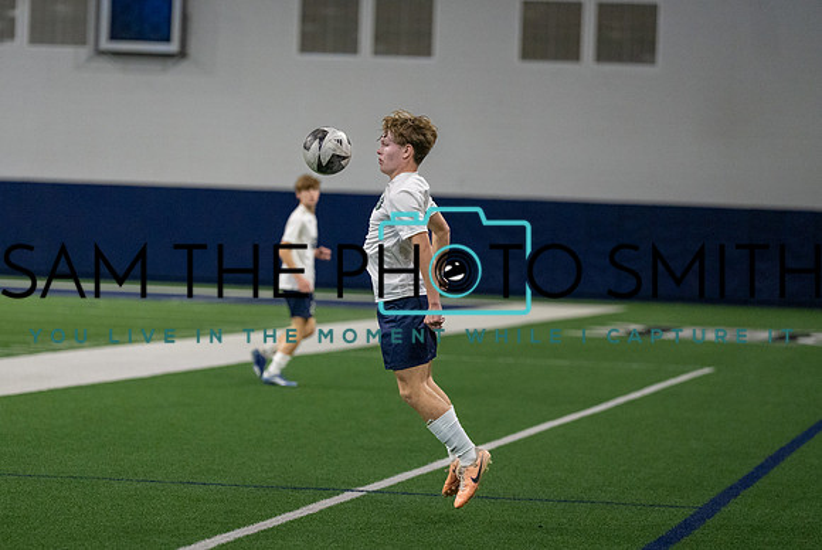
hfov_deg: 10.7
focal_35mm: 191
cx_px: 355
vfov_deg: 7.2
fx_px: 4368
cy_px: 311
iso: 5000
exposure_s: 1/1250
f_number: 3.2
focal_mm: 162
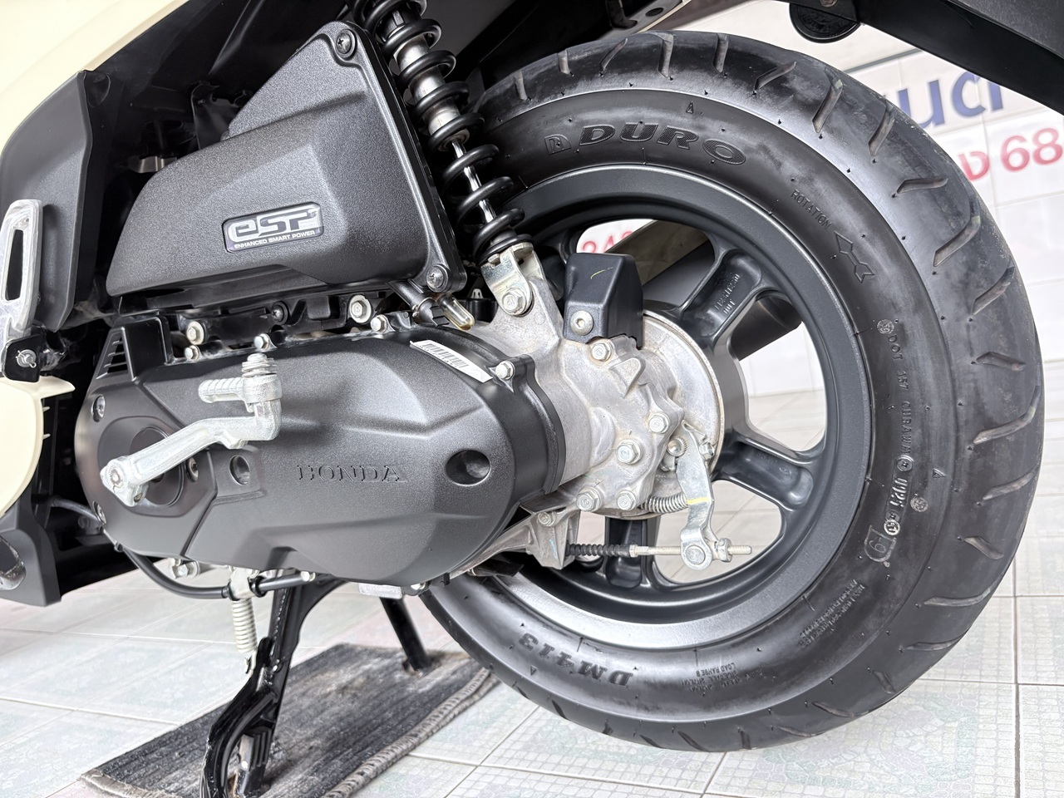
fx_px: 799
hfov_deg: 67.3
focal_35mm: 26
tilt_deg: -3.5
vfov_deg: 53.1
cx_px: 532
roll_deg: +10.1
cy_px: 399
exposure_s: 1/122
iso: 125
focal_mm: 5.96
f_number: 1.6
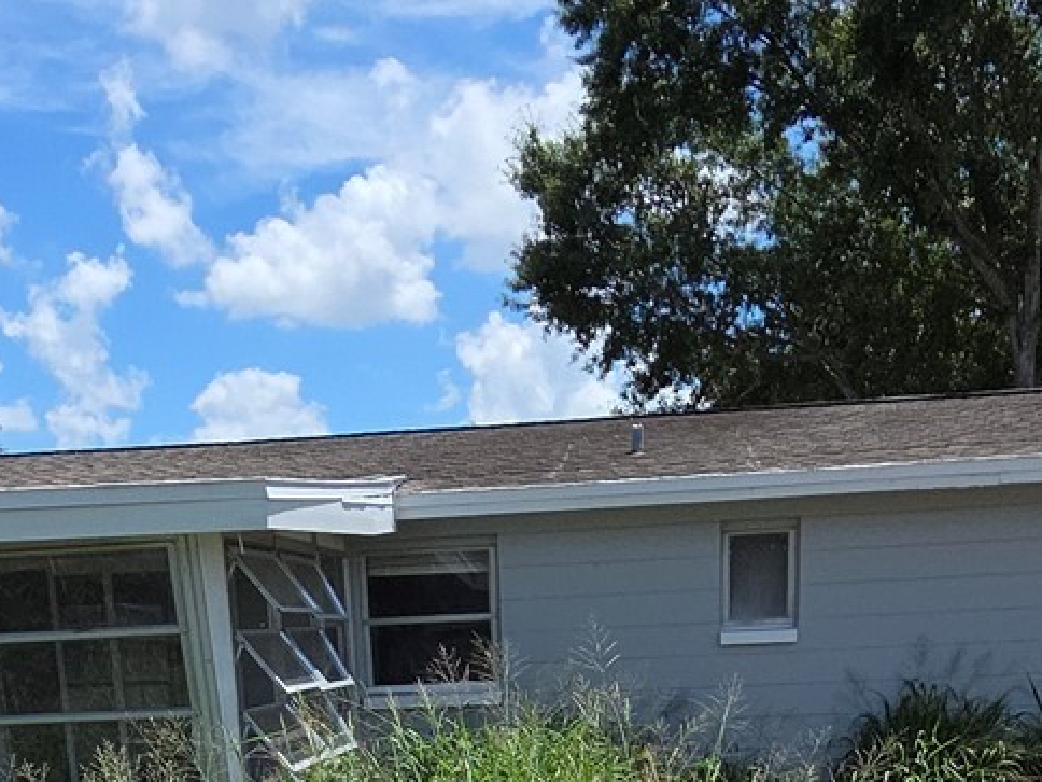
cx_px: 487
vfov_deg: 27.6
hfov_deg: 43.8
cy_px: 1034
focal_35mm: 43
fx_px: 1294
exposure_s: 1/2186
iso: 50
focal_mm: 2.2
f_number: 2.2
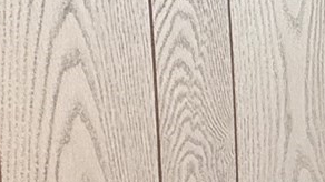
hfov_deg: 13.6
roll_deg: -1.0
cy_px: -78
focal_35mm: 107
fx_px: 922
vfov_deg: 10.9
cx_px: 804
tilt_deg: -5.7
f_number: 2.2
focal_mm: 2.22
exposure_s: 1/99
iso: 100
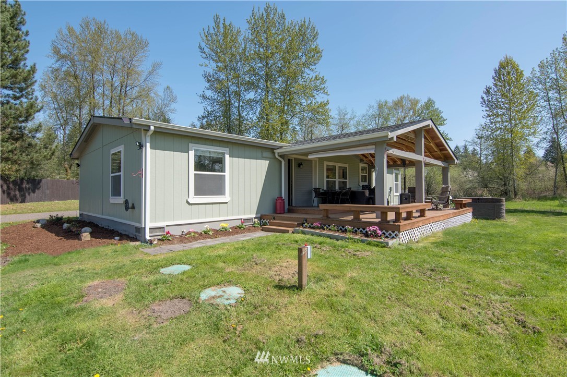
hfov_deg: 95.0
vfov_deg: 72.0
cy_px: 188
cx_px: 284
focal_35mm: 16
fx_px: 260
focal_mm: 11
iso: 200
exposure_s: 1/2000
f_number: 5
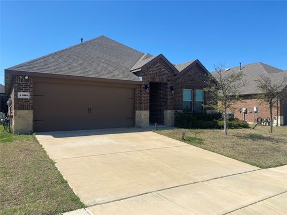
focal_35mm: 26
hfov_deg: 67.3
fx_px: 216
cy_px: 108
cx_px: 144
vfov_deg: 53.1
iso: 32
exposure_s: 1/3731
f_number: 1.8
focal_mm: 4.25
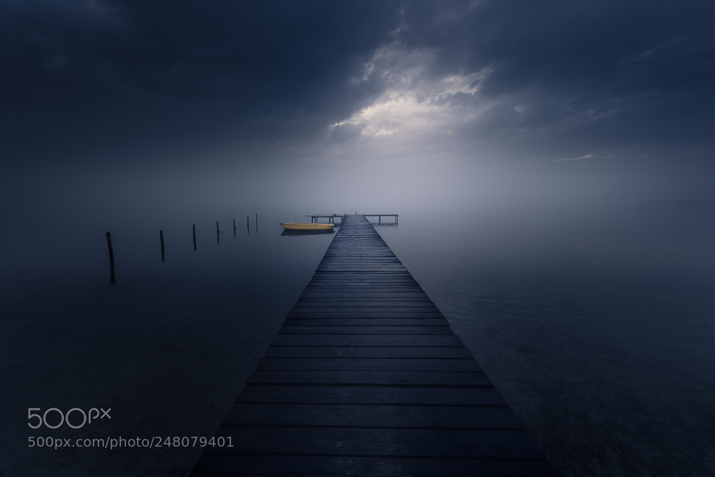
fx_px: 318
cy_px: 238
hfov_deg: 96.7
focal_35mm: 16
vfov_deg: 73.8
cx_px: 358
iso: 100
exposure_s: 1/60
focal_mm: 16
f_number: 8
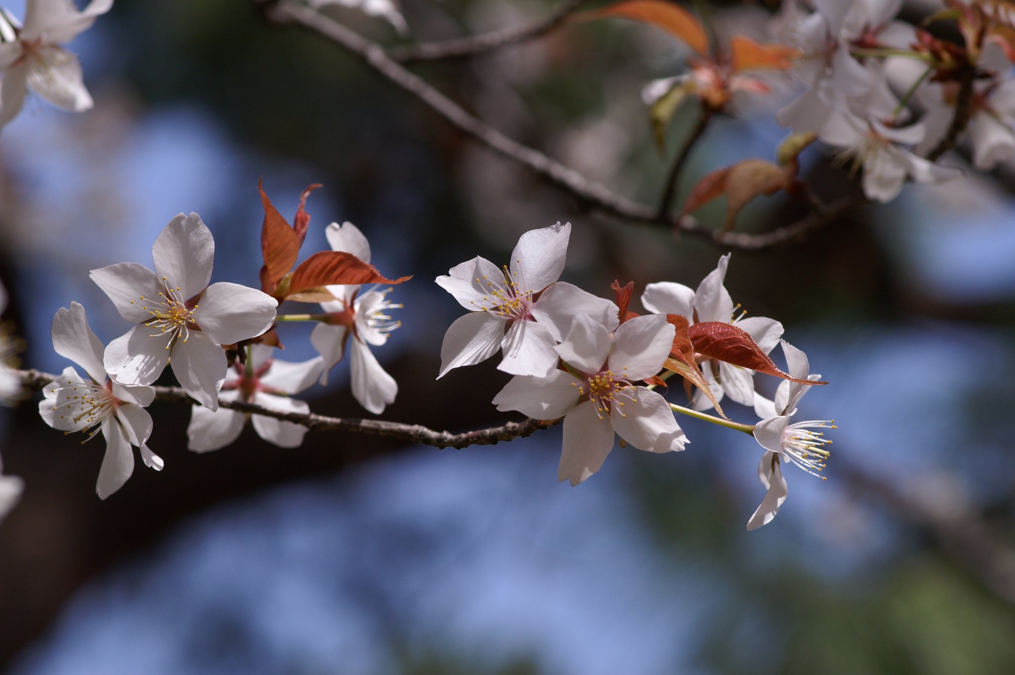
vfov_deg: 9.1
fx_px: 4226
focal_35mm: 150
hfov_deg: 13.7
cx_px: 508
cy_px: 338
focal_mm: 100
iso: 200
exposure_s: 1/500
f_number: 8
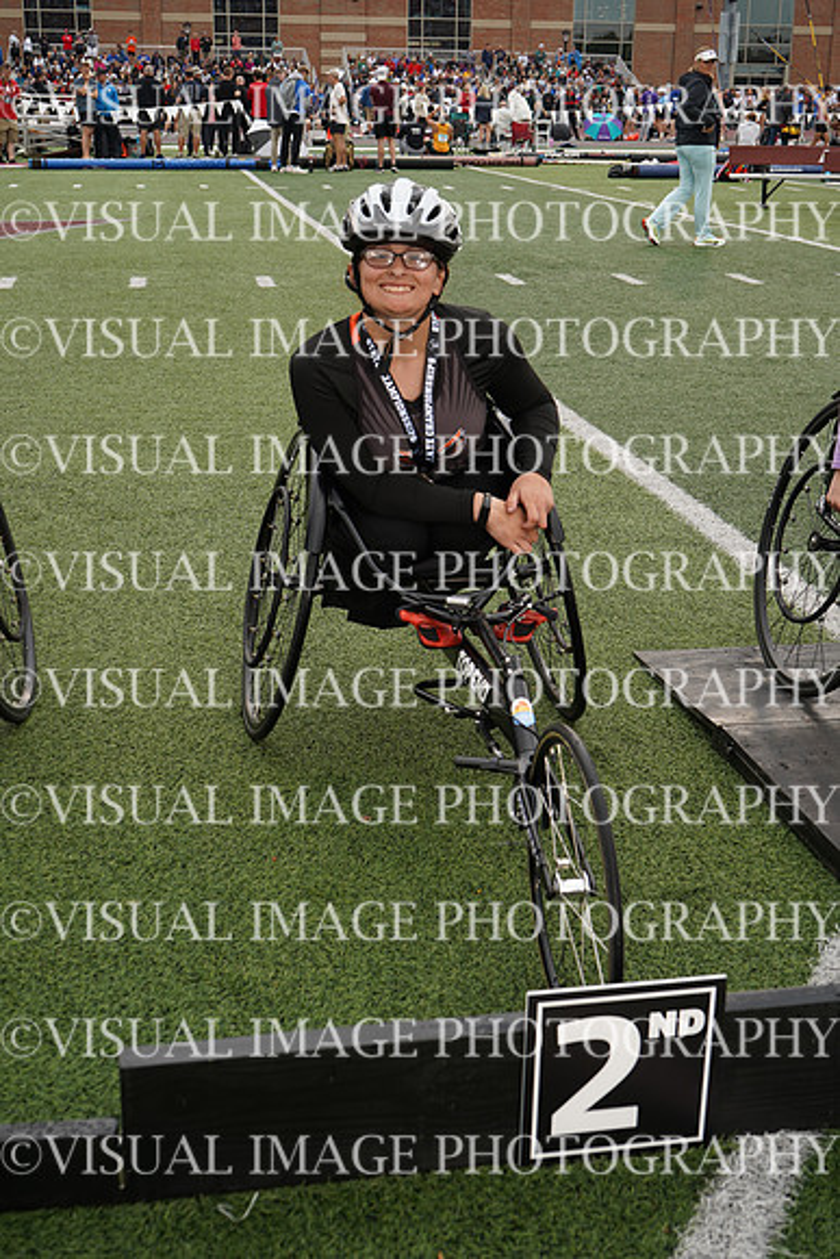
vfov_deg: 45.4
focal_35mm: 43
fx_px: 1504
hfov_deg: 31.2
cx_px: 420
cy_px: 630
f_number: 8
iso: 200
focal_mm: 43
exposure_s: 1/160
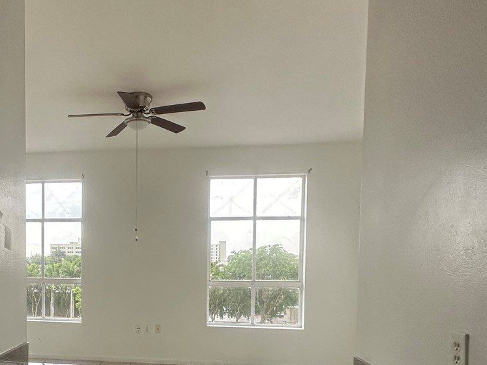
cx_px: 122
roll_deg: -0.1
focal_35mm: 30
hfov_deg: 57.0
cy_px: 274
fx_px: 422
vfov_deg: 45.2
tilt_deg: -2.6
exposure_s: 1/99
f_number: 2.2
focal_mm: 2.22
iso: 125
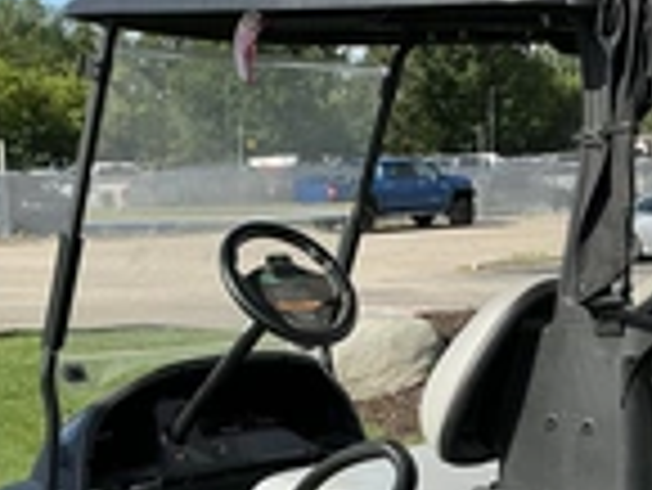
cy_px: 454
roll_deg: +1.5
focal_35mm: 77
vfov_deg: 18.8
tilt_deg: -9.8
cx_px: 400
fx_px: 1452
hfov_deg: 25.3
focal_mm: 3
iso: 25
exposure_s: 1/1221
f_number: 1.8
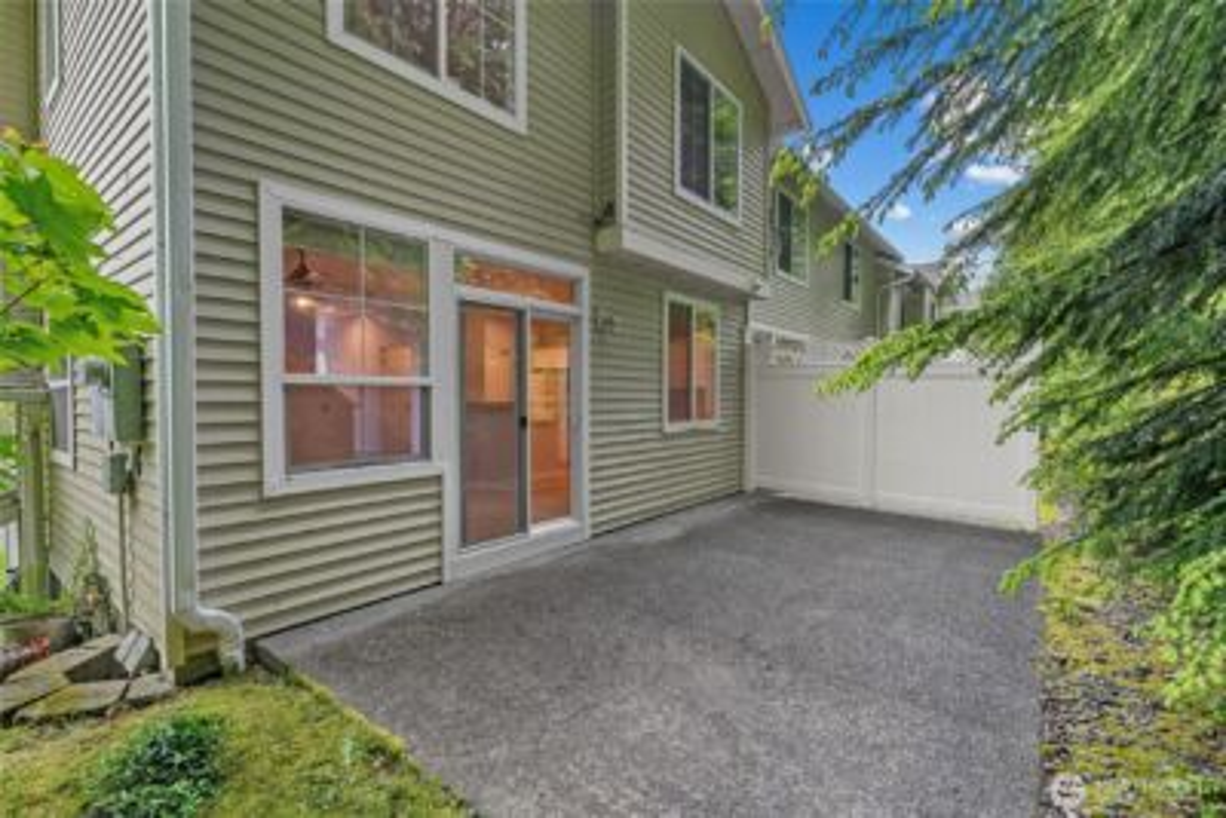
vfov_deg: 73.8
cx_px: 613
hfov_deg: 96.7
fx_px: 545
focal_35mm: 16
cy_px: 409
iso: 320
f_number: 9
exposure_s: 1/13
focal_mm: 16
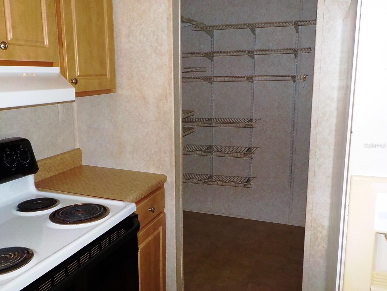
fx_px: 335
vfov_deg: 46.8
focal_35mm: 30
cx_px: 194
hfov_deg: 60.0
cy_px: 146
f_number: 3.3
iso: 200
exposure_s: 1/30
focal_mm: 4.1
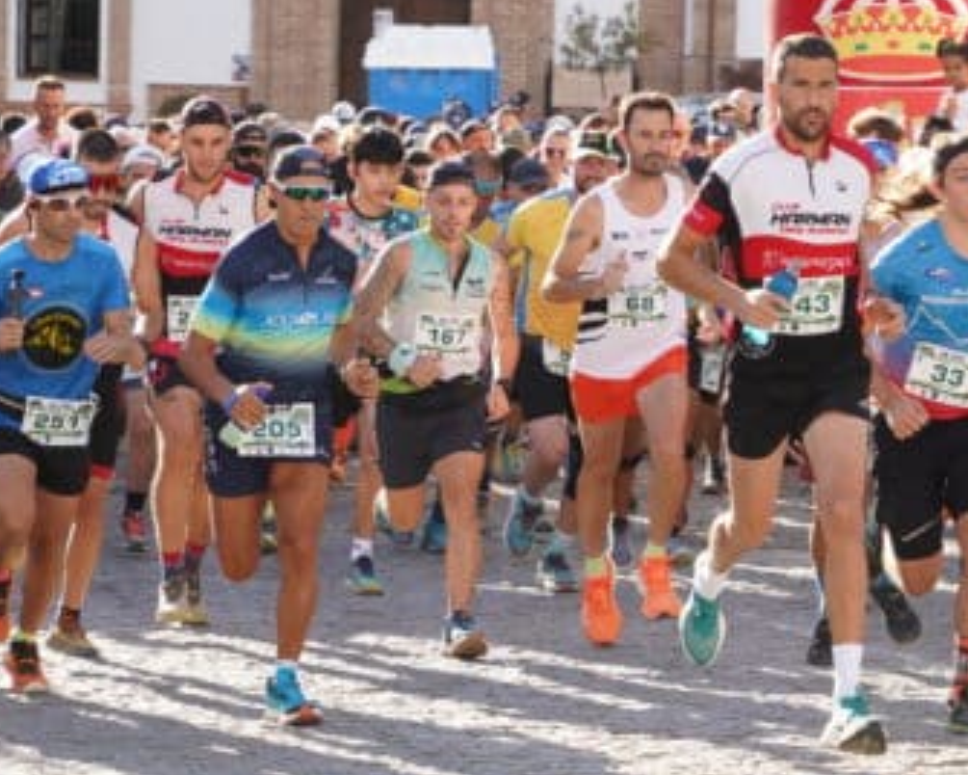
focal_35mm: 213
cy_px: 299
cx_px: 439
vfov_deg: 7.3
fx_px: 6102
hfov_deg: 9.1
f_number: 9
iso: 2500
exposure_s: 1/800
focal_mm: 136
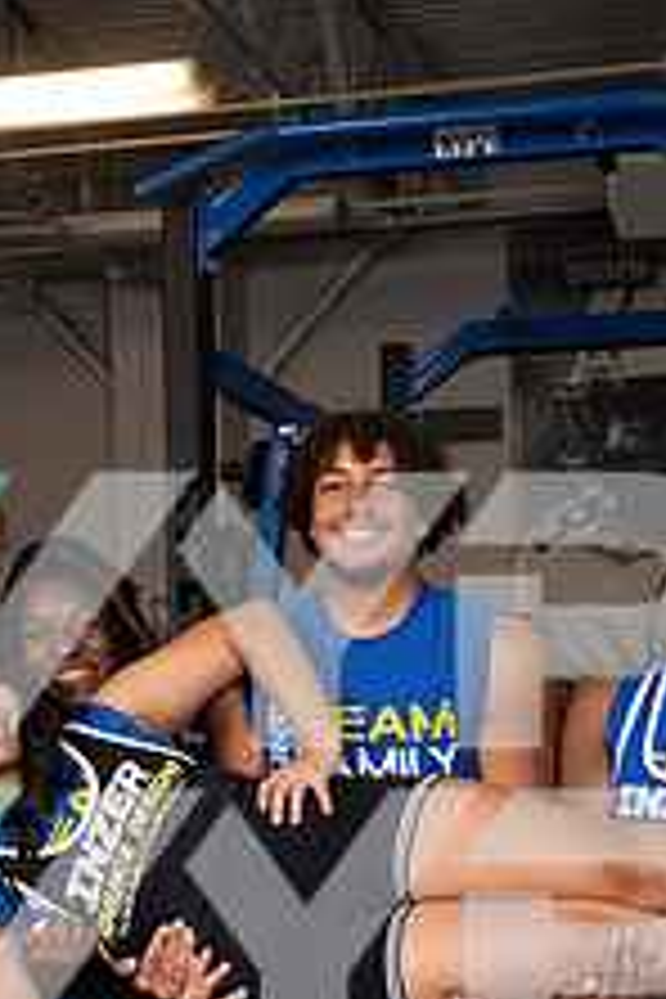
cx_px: 414
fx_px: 1915
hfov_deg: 19.7
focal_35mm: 69
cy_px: 932
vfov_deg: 28.0
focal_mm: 34
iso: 800
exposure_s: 1/250
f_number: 7.1
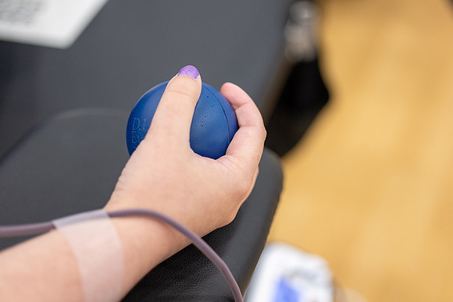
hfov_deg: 33.4
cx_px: 226
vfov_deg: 22.6
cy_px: 151
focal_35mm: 60
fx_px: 755
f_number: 3.2
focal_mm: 60
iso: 1000
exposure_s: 1/200
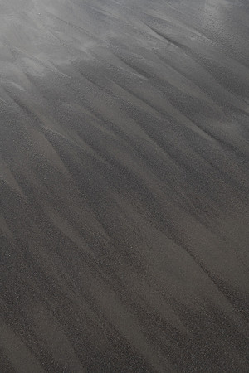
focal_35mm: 50
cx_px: 124
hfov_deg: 27.0
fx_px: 519
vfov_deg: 39.6
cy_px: 186
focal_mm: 50
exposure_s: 1/60
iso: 125
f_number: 6.3
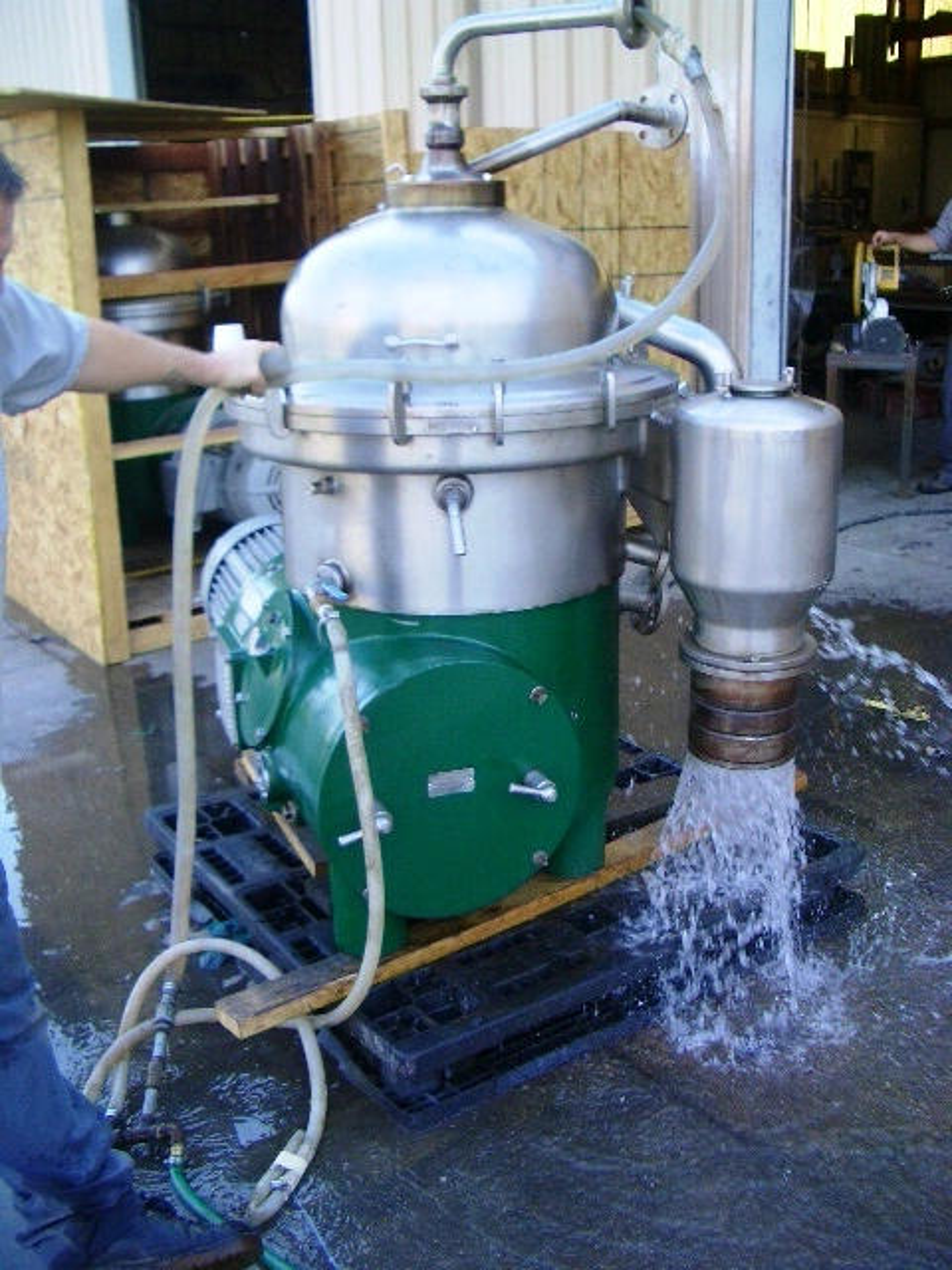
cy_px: 635
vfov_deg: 52.6
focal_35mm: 35
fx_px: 1283
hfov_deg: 40.7
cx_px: 476
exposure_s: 1/160
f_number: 2.6
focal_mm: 5.8
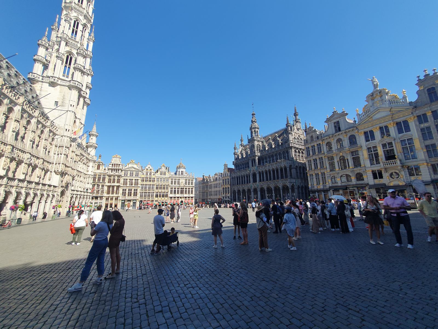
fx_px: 164
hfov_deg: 106.2
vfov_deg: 89.9
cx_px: 219
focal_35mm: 13
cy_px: 164
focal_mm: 1.8
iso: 50
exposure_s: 1/830
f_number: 2.2
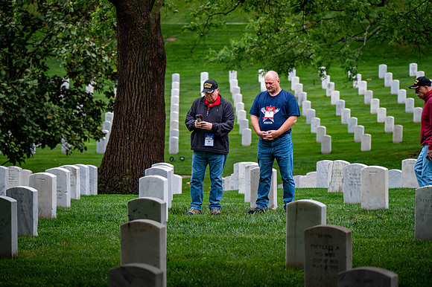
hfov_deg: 10.3
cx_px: 216
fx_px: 2399
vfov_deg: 6.9
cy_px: 144
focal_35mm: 200
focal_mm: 200
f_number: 6.3
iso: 200
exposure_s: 1/100
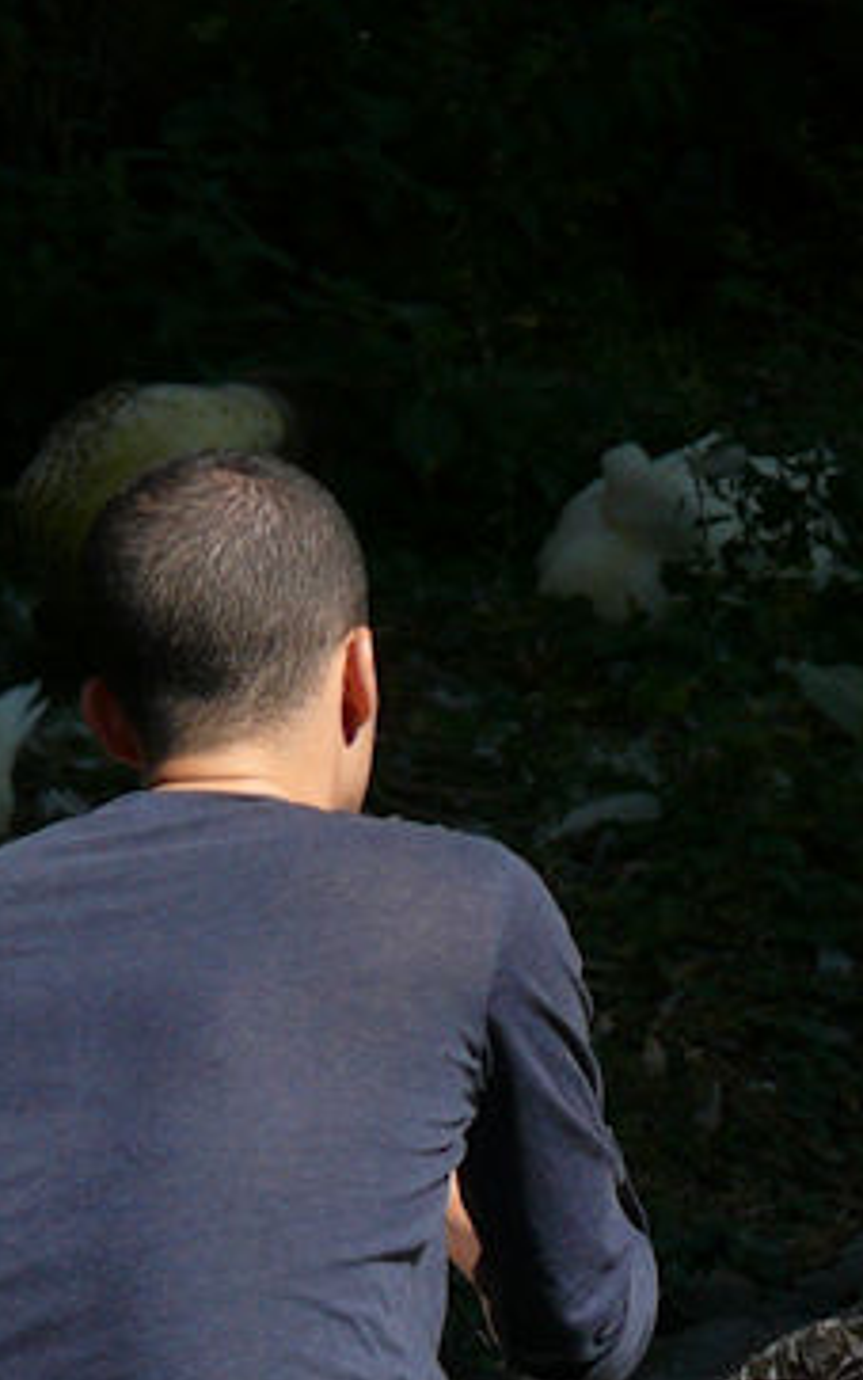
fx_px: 30432
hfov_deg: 1.6
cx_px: 1304
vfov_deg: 2.6
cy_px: 1262
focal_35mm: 809
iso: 100
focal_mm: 58.7
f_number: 5.6
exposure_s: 1/400
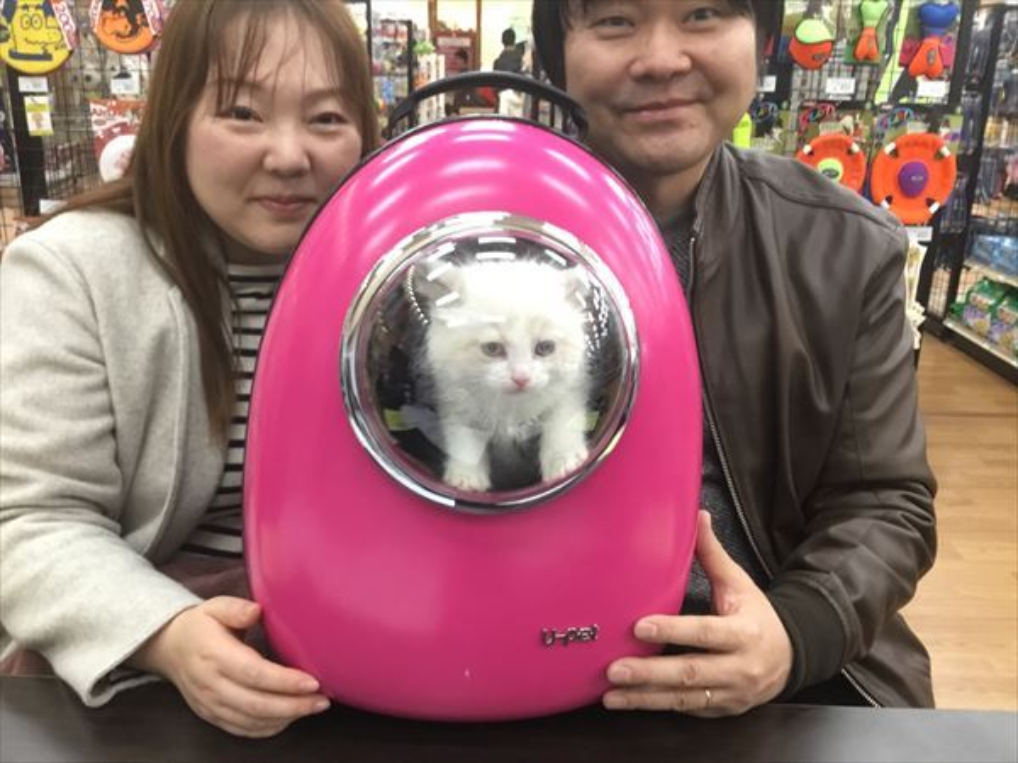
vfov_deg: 45.4
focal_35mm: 31
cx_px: 509
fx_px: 912
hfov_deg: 58.4
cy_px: 382
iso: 125
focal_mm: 3.3
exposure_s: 1/30
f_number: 2.4
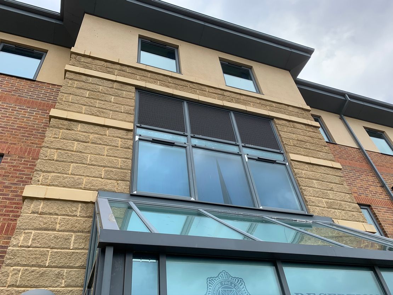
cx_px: 196
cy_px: 148
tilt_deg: +42.8
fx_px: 295
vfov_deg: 53.1
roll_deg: +7.5
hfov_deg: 67.3
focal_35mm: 26
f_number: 1.8
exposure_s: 1/879
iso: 25
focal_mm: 4.25
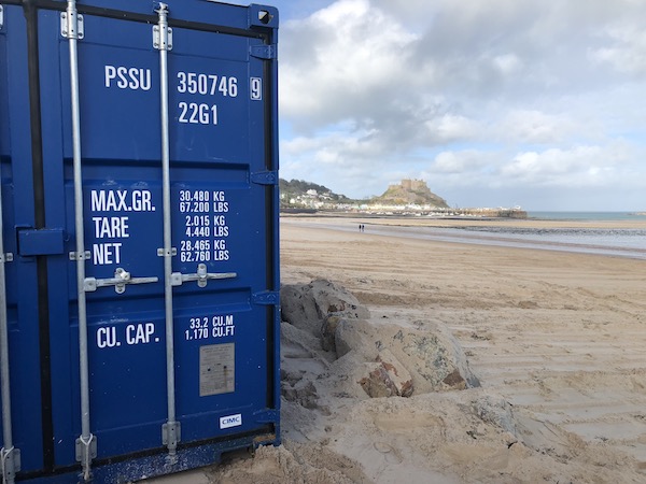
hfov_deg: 63.4
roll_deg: -0.7
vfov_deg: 49.7
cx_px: 323
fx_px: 523
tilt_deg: -3.4
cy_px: 242
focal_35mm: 28
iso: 20
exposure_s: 1/1567
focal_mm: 3.99
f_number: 1.8
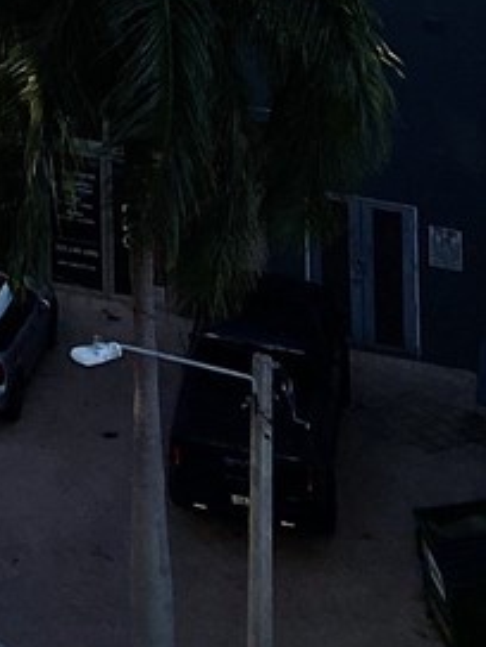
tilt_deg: +1.4
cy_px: -1059
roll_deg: +0.0
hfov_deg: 8.3
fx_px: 2864
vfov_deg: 10.5
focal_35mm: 153
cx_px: -915
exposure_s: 1/2513
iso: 32
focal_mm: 4.25
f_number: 1.8
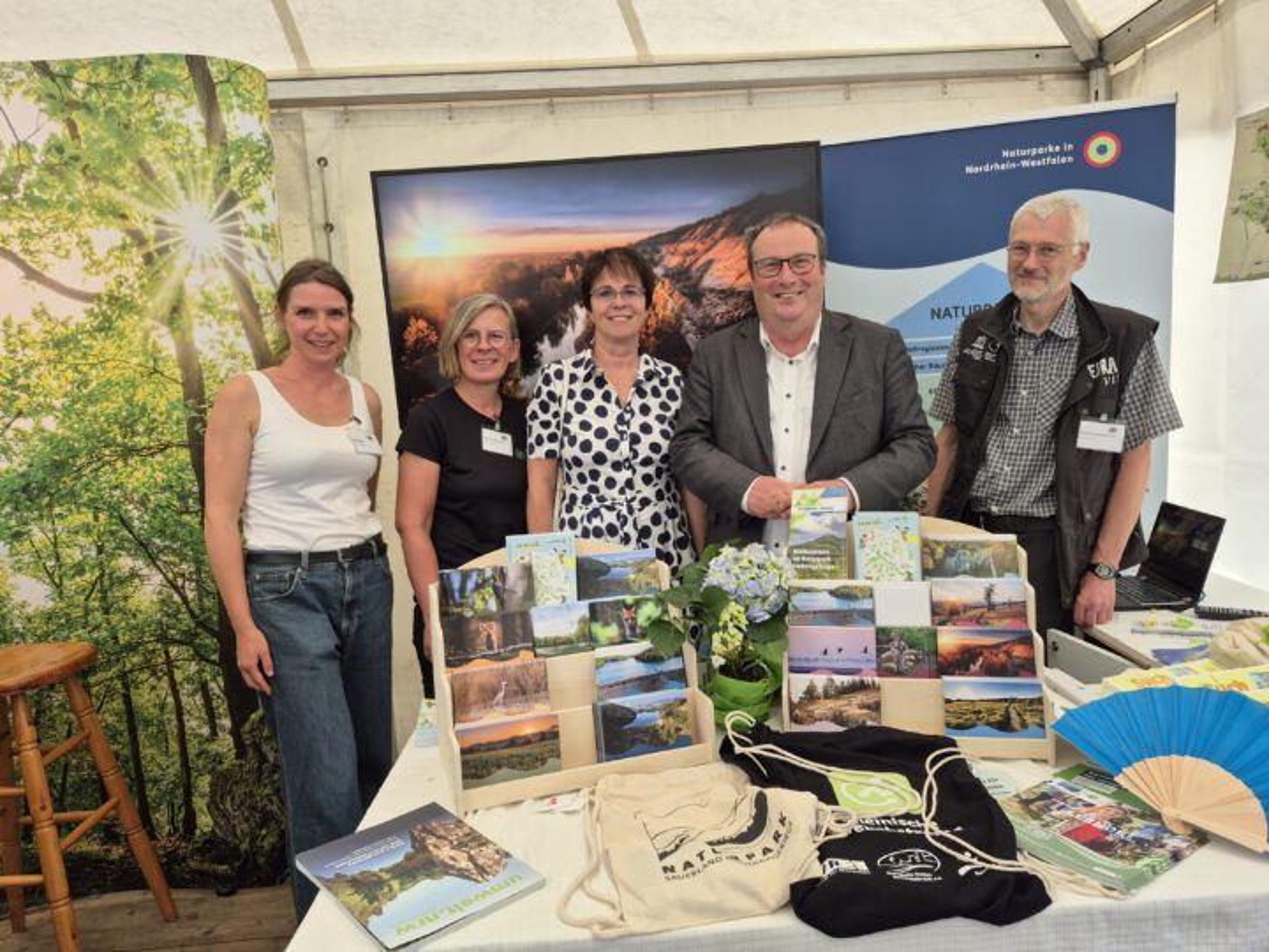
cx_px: 634
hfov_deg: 73.9
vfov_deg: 58.9
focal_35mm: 23
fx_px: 843
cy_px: 476
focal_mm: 5.4
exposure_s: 1/75
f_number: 1.8
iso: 25
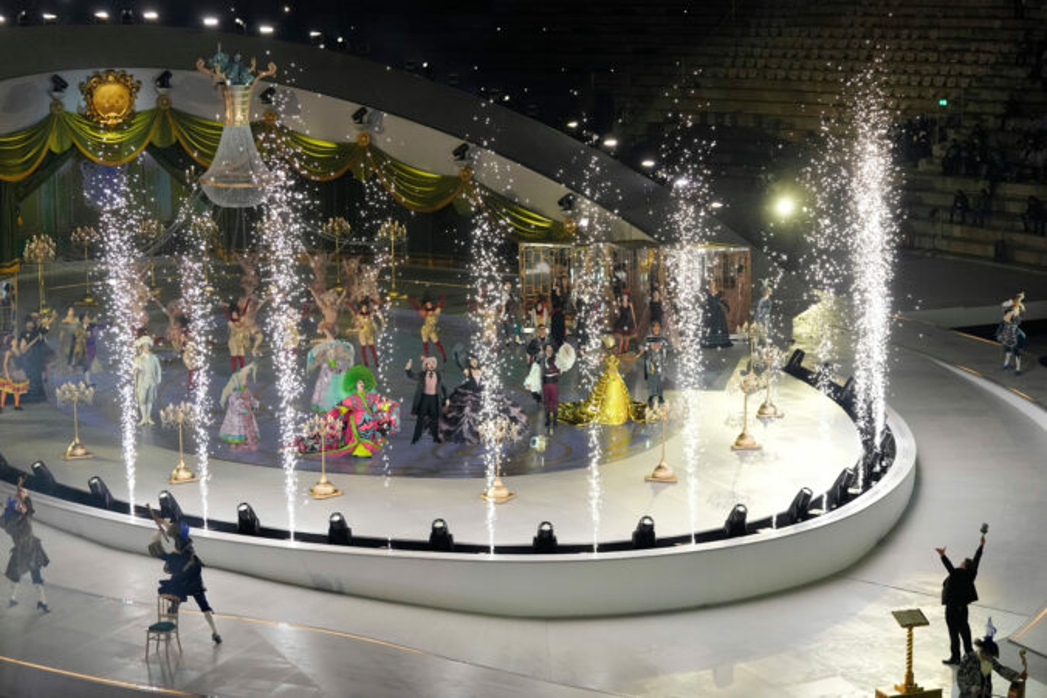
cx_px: 524
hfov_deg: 28.8
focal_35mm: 70
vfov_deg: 19.5
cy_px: 349
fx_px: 2036
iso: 3200
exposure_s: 1/1000
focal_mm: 70
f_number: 2.8
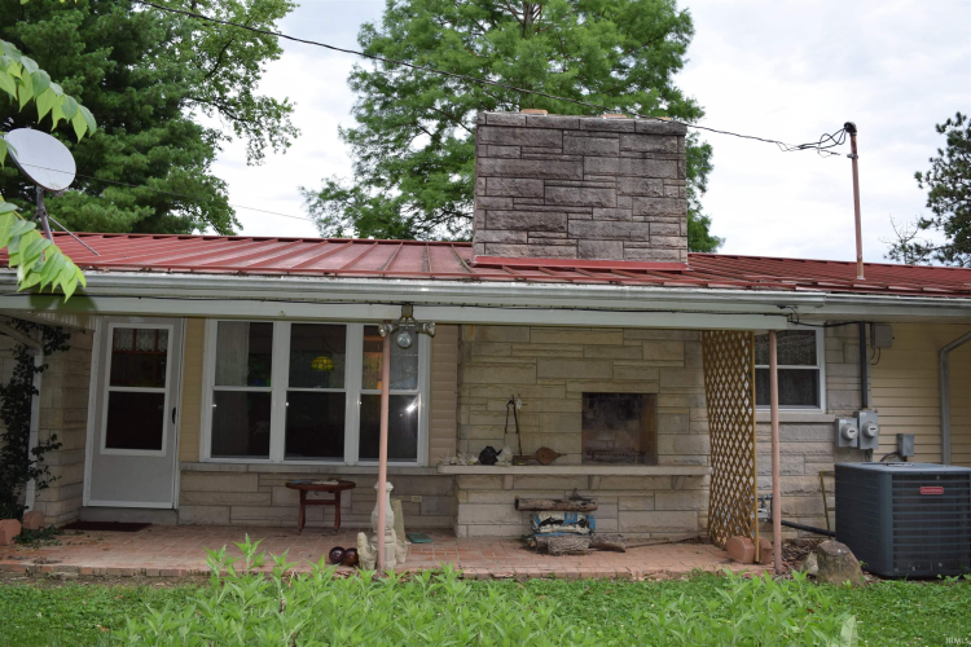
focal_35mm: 30
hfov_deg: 61.9
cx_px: 486
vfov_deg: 43.6
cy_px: 324
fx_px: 809
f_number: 5.6
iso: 125
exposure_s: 1/125
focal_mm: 20
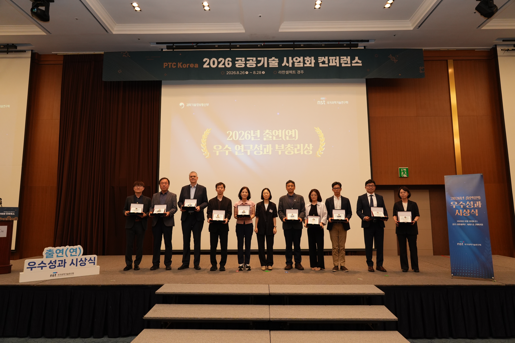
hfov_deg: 73.7
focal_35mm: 24
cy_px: 172
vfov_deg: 53.1
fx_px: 343
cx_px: 258
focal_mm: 24
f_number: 4
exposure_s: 1/100
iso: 1600
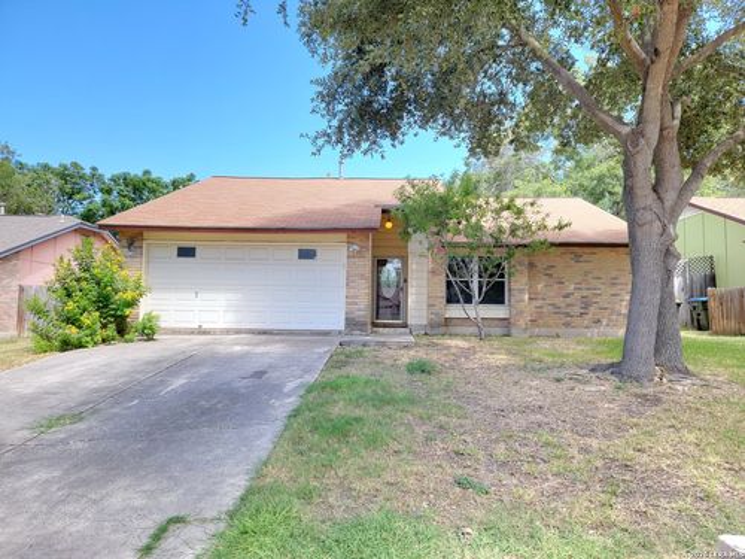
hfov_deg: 71.6
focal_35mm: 24
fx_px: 517
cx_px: 372
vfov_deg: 56.8
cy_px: 280
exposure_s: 1/120
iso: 32
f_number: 1.8
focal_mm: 6.7
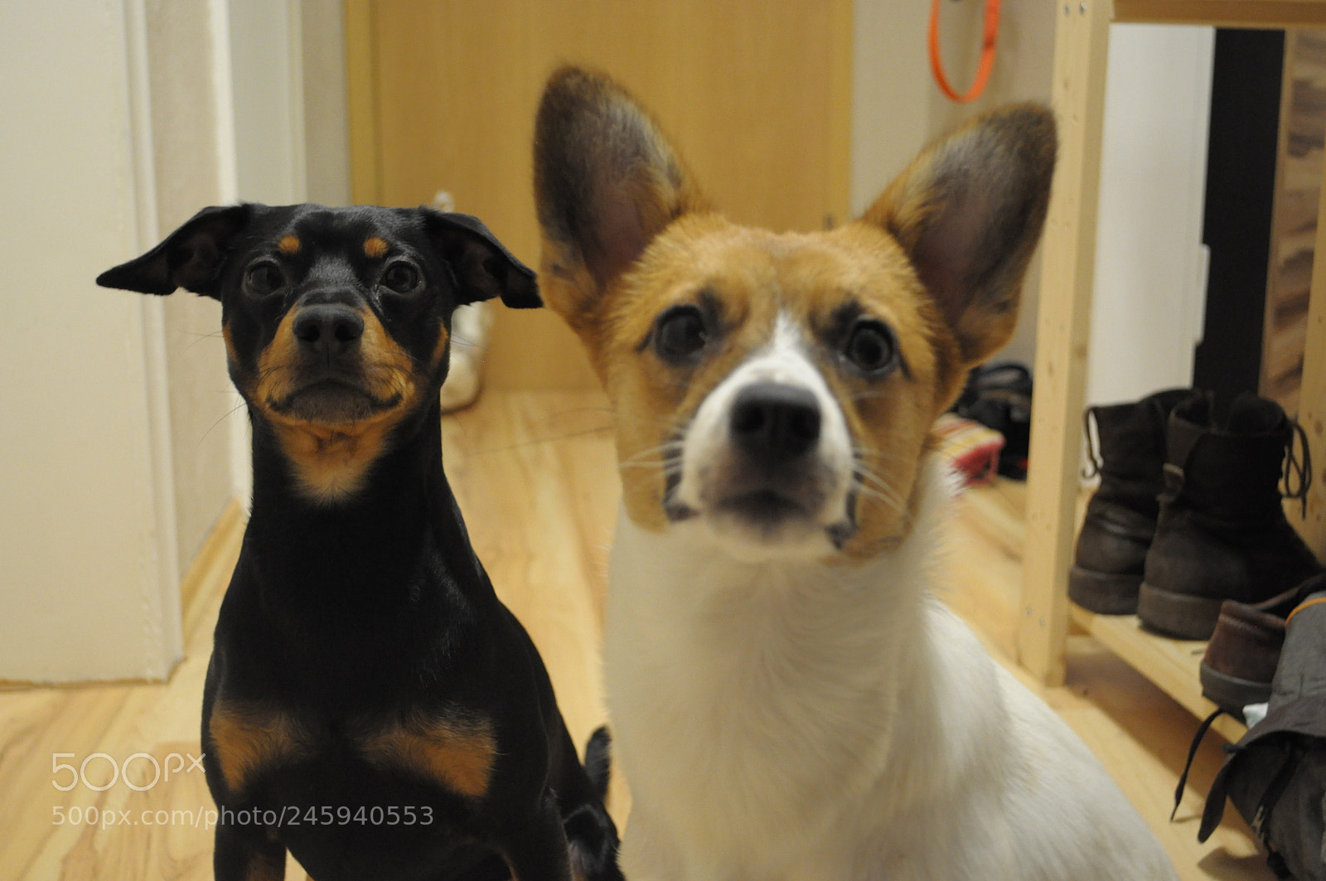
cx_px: 663
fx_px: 1600
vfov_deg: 30.8
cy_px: 440
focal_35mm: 44
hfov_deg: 45.0
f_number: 4.5
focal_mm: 29
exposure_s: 1/15
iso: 1600
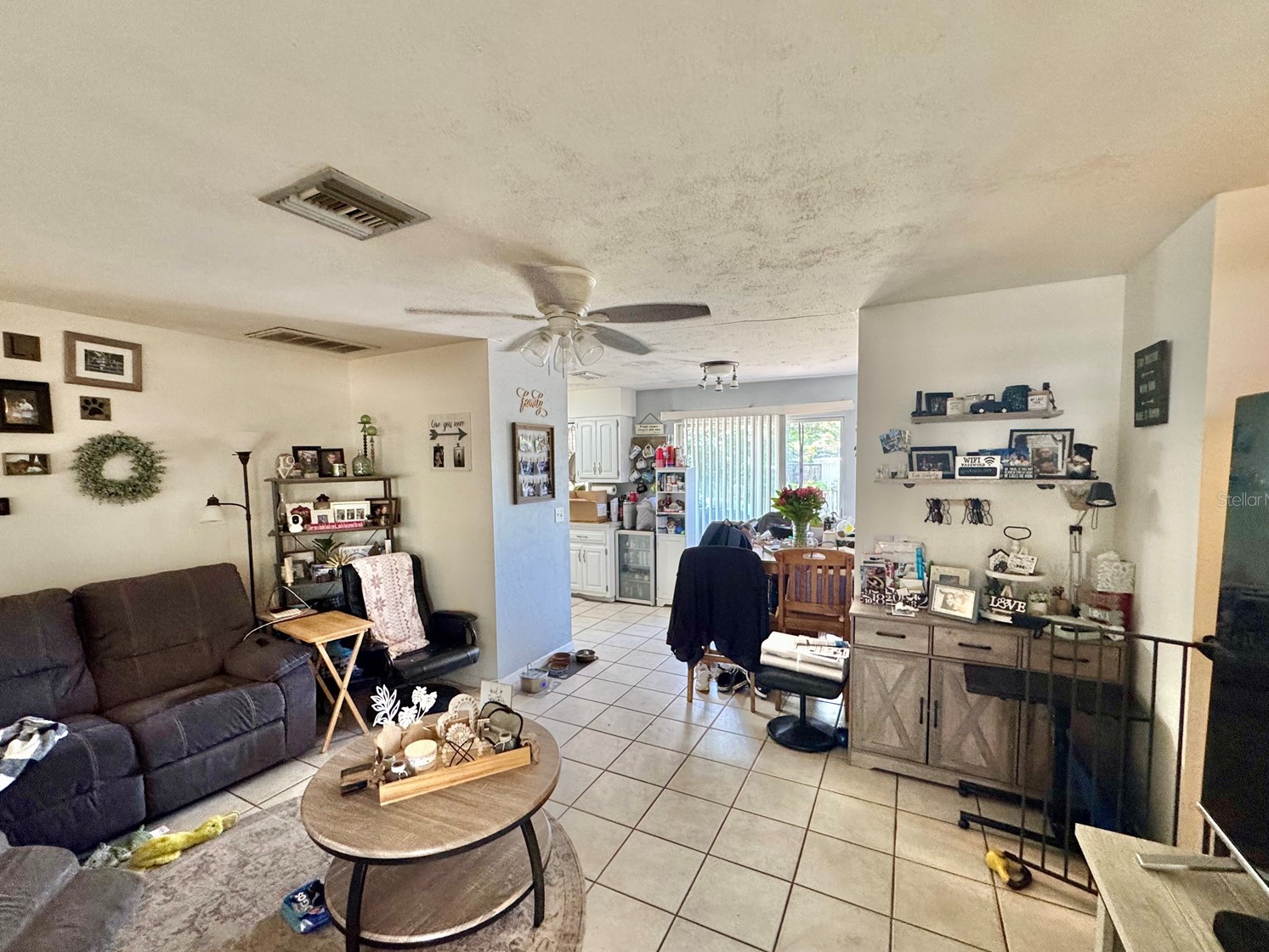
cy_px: 499
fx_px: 550
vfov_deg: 81.7
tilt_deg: -4.9
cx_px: 618
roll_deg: +0.6
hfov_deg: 98.1
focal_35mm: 15
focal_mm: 2.22
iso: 250
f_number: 2.2
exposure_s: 1/60
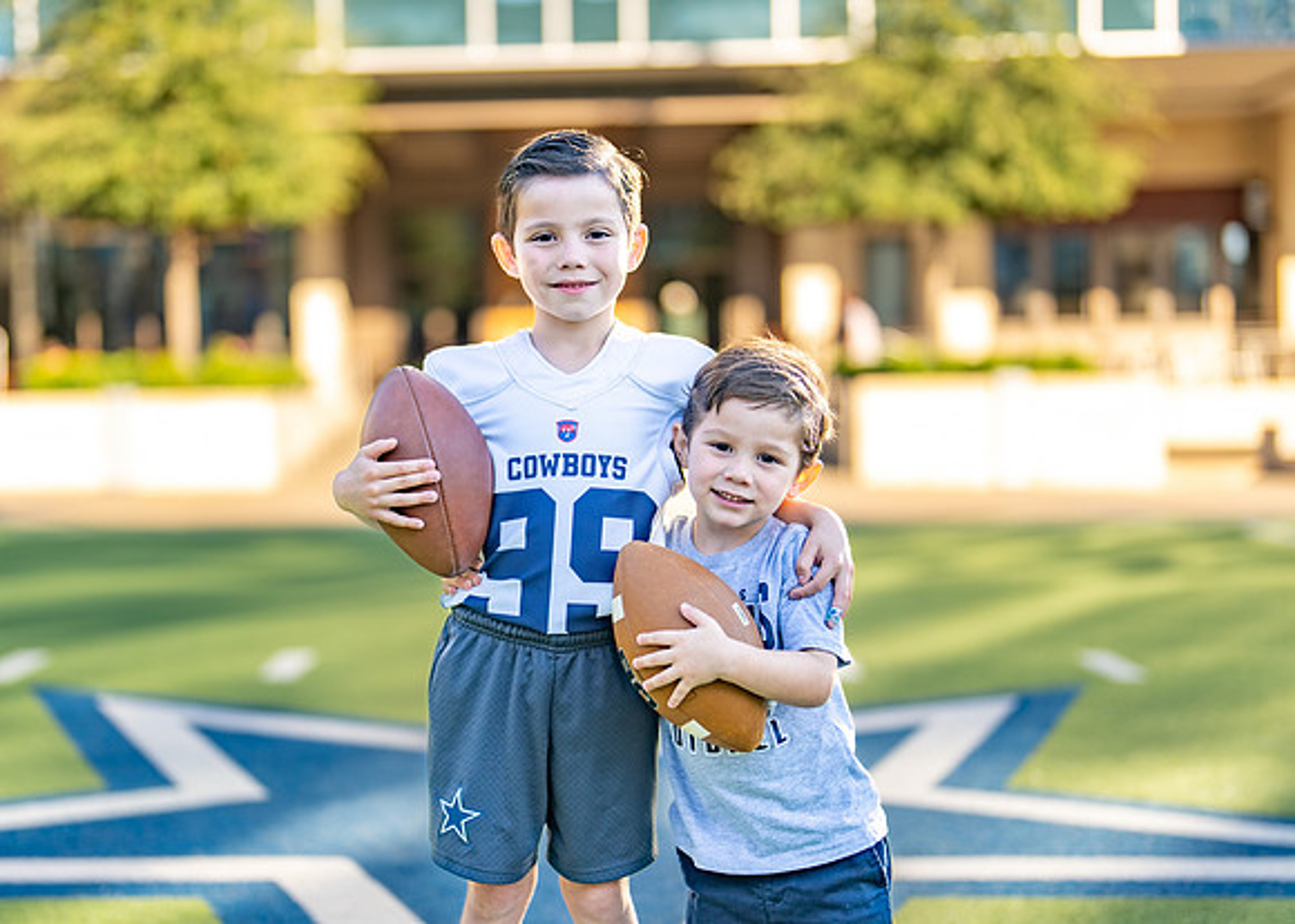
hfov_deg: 30.3
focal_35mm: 65
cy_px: 498
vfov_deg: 21.9
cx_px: 553
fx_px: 2384
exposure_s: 1/2500
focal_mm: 50
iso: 100
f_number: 1.2
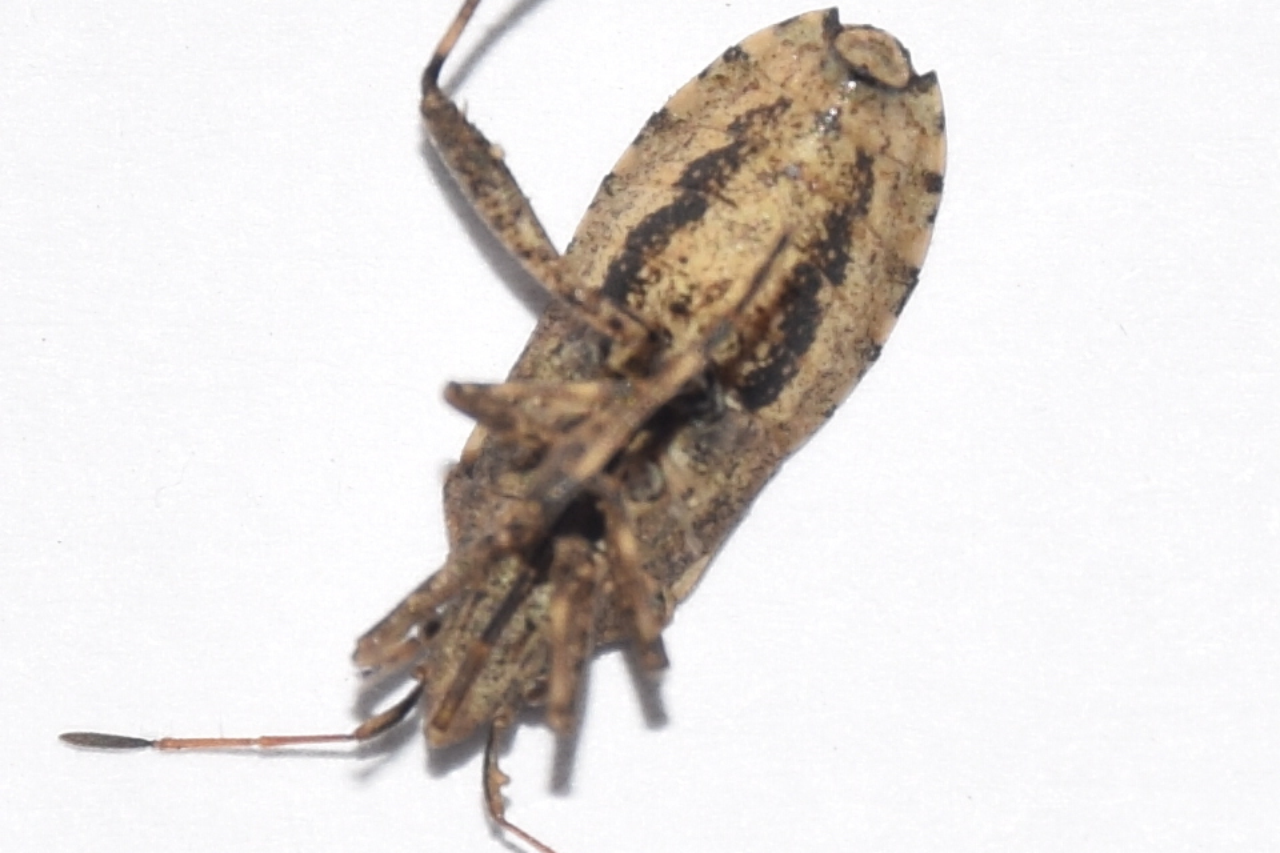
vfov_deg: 6.5
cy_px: 426
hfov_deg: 9.8
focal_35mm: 210
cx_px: 640
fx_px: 7466
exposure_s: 1/160
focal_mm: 140
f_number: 13
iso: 100
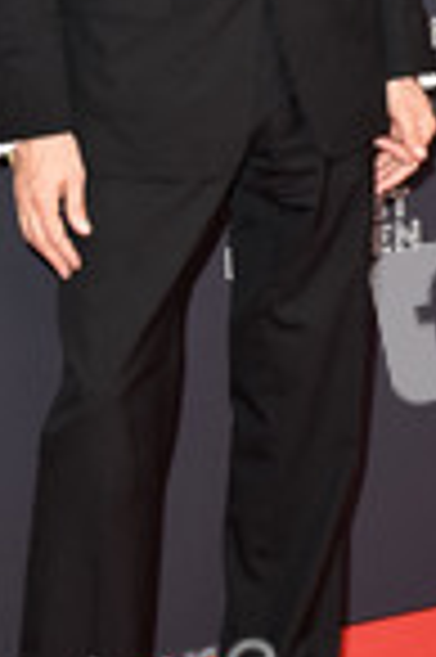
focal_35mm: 143
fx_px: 2610
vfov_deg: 14.2
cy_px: 72
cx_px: 193
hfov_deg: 9.5
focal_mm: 35
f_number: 6.3
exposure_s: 1/125
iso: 640
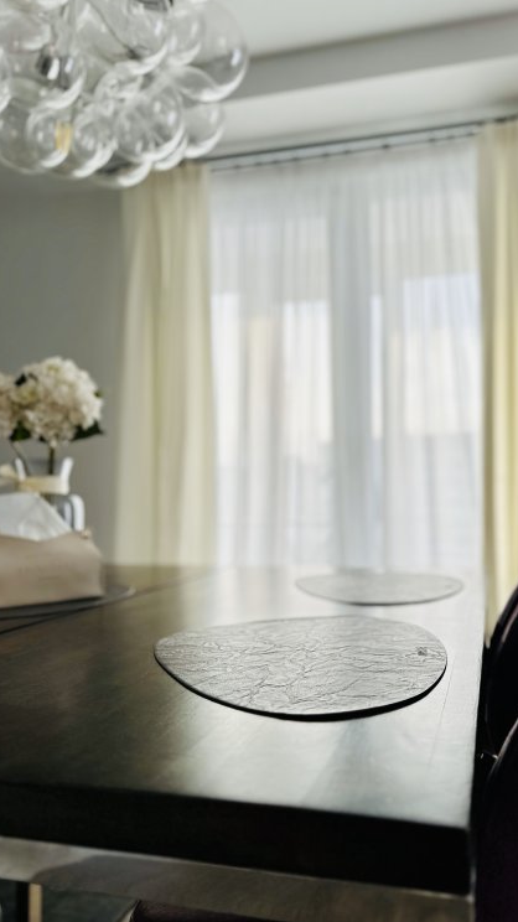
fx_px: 660
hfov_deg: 42.5
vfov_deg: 69.9
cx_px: 326
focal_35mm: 27
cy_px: 466
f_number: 1.78
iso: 80
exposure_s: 1/343
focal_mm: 6.86
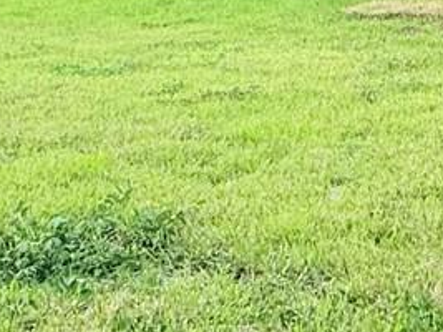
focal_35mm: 84
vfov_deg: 16.1
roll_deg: +2.4
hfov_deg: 23.0
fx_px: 1075
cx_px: 345
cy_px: -159
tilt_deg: +2.1
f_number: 2.2
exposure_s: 1/99
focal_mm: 2.22
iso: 64
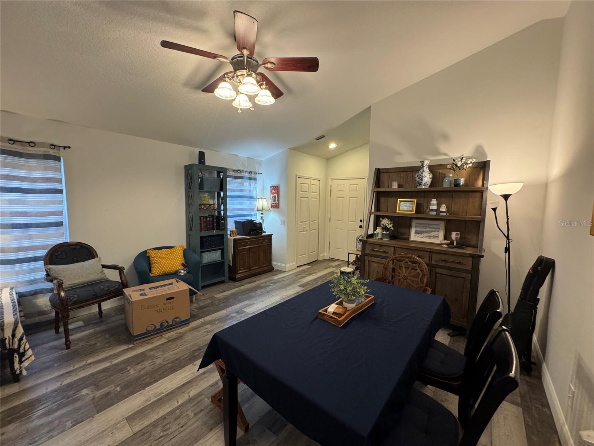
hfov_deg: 102.1
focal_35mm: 14
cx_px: 297
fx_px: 240
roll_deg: -1.0
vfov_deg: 85.7
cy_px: 223
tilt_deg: -6.1
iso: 320
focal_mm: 2.22
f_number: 2.2
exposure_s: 1/60
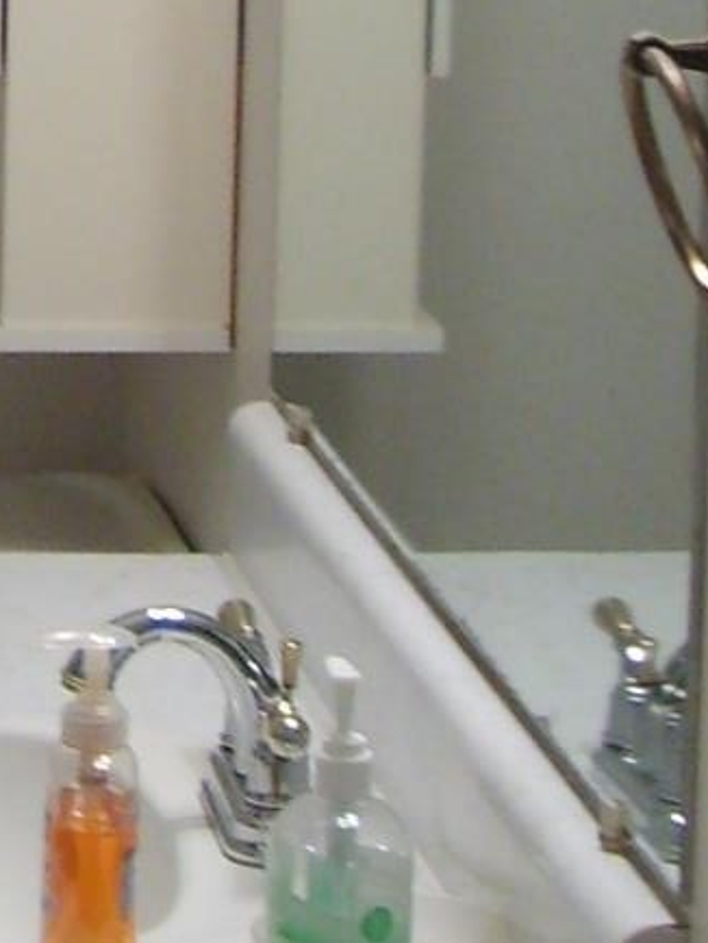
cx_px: -528
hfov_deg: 8.7
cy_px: -435
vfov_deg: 11.5
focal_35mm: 165
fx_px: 4495
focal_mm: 5.8
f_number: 2.8
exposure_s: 1/30
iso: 140
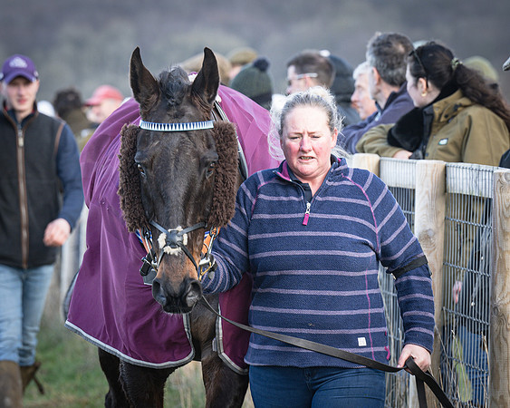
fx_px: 5385
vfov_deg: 4.3
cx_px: 295
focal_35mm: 357
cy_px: 145
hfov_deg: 5.4
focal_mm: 160
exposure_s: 1/160
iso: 200
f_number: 5
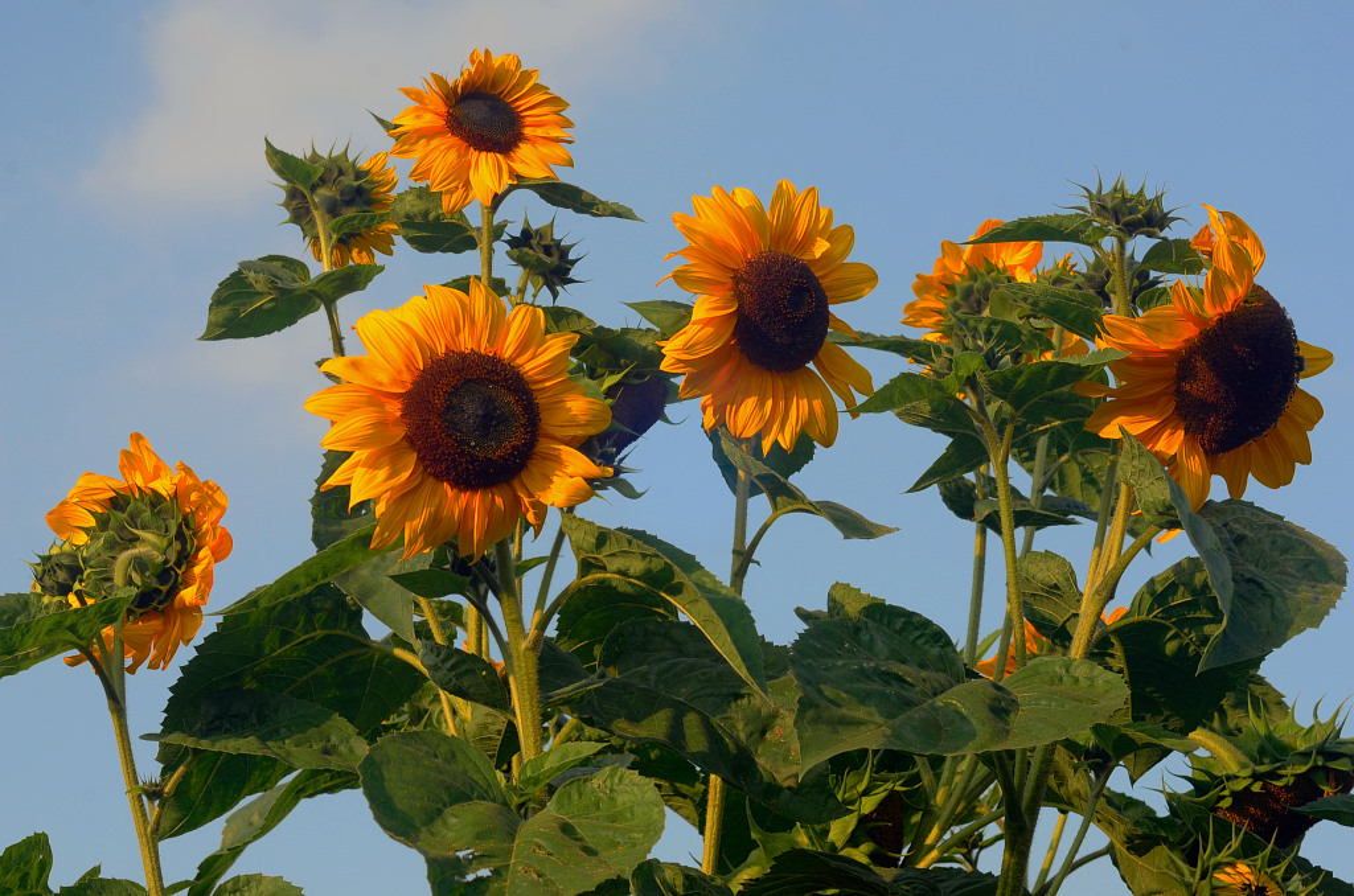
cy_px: 448
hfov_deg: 15.9
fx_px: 4841
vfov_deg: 10.6
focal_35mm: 129
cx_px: 677
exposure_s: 1/160
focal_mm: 86
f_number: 11
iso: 250
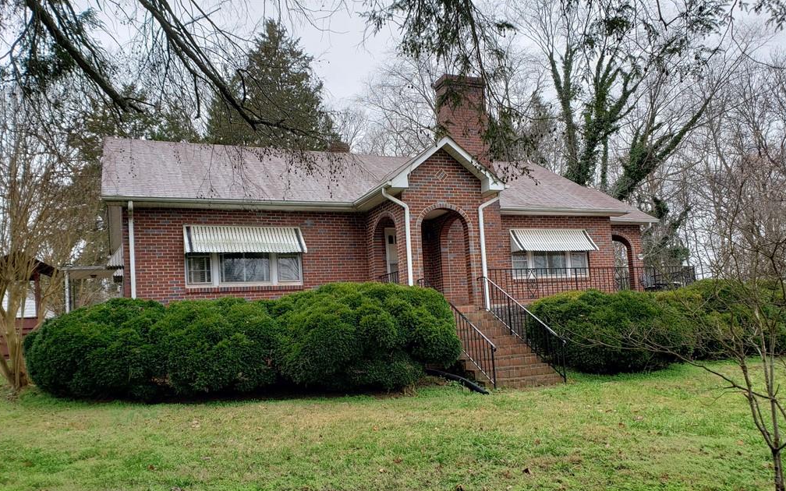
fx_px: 600
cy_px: 298
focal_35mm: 28
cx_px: 394
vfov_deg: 44.3
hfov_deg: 66.5
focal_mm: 4.3
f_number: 2.4
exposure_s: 1/251
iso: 50
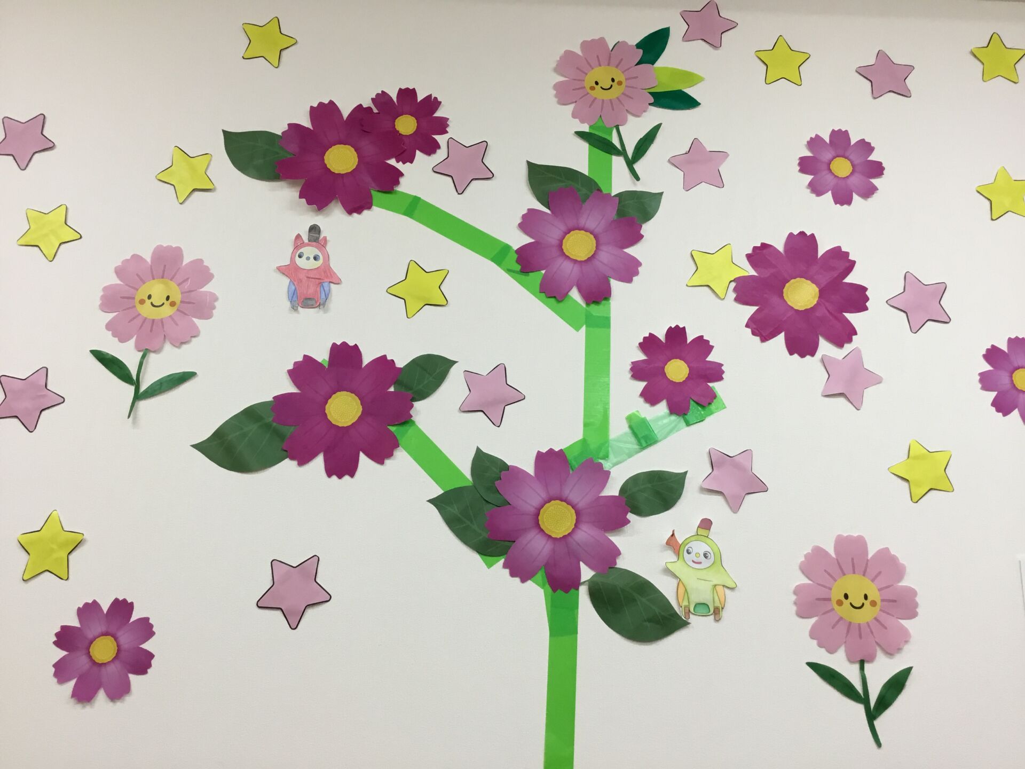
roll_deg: -0.6
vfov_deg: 45.4
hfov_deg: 58.4
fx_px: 918
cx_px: 512
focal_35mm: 31
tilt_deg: +20.1
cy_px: 384
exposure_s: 1/33
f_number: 2.4
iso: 32
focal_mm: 3.3
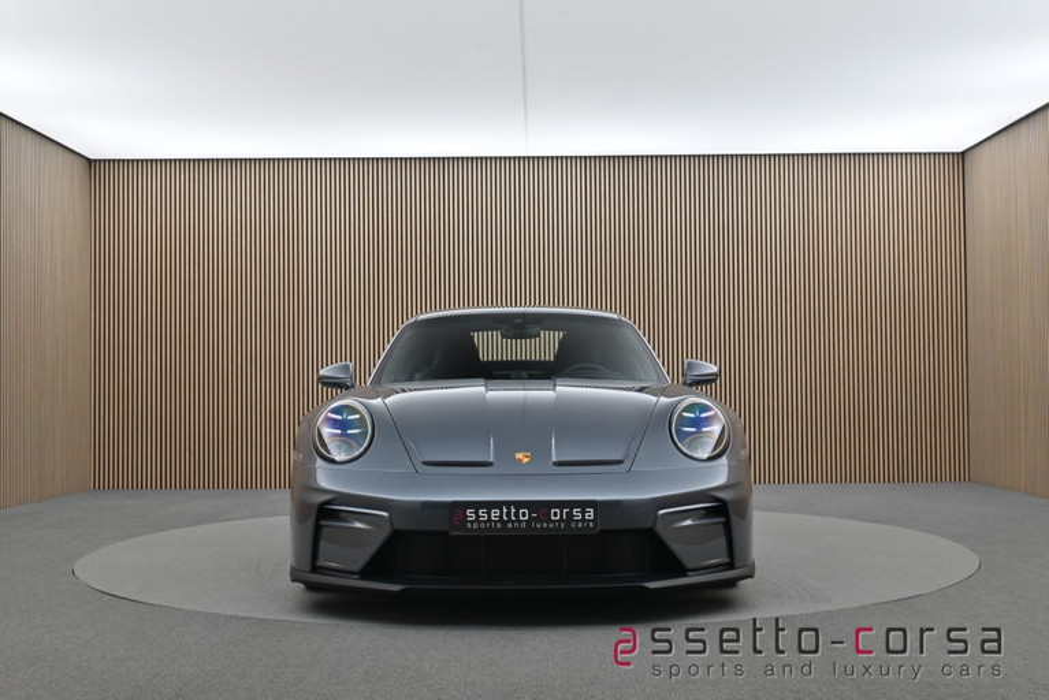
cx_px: 524
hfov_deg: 47.1
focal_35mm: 41
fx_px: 1202
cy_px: 350
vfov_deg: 32.5
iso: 500
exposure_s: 1/40
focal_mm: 27.5
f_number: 4.5
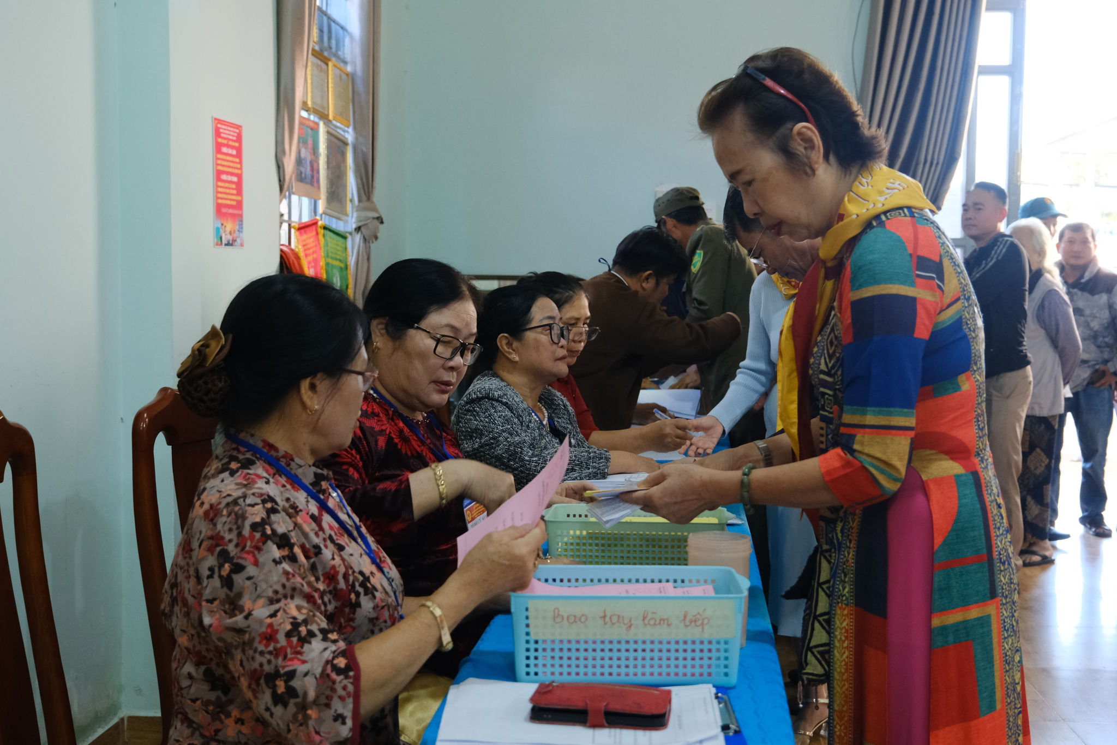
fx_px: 1272
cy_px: 372
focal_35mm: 41
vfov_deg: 32.6
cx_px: 558
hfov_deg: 47.4
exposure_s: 1/100
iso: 2000
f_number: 4
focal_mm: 27.5
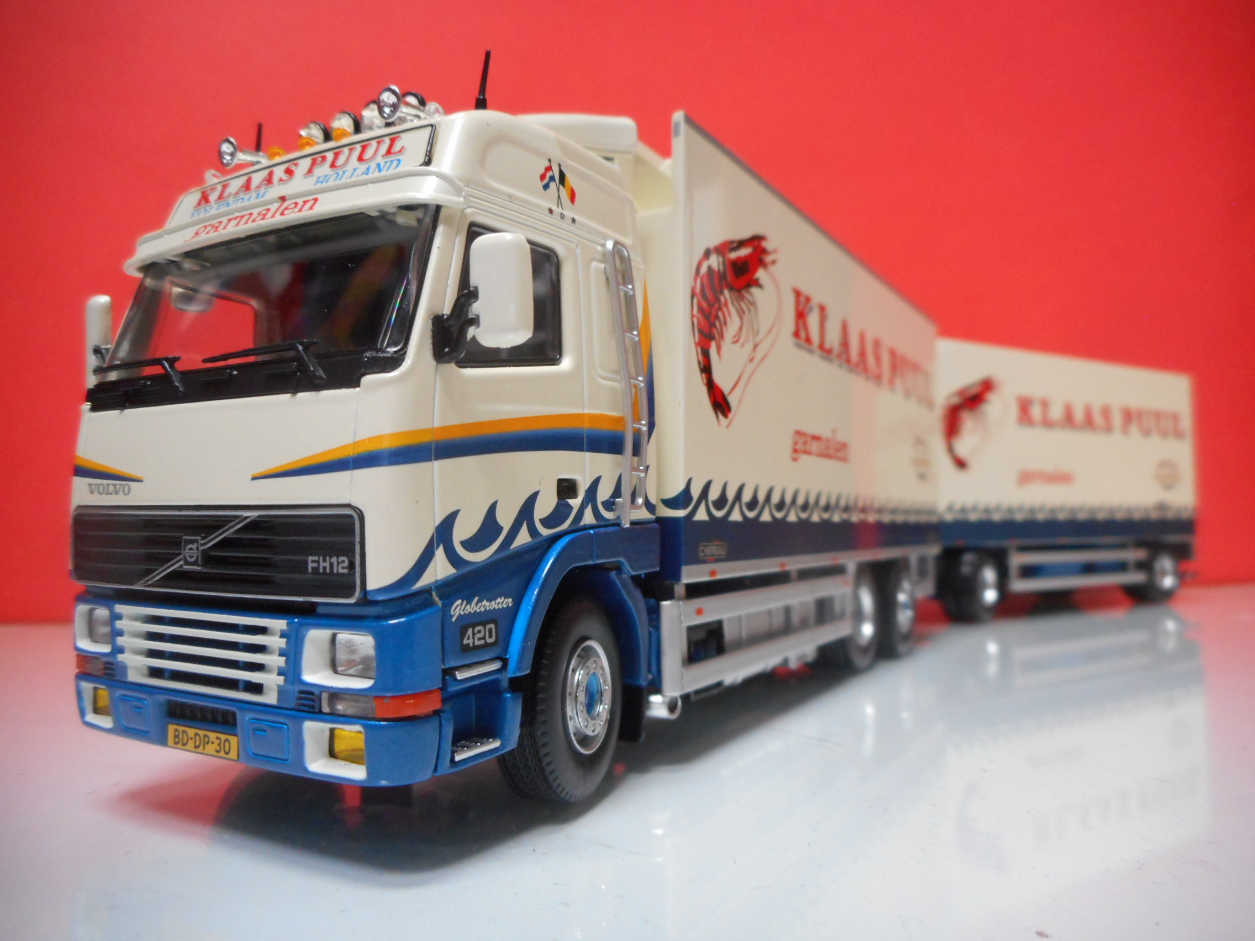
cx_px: 628
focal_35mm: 25
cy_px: 470
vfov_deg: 54.9
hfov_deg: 69.4
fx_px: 906
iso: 400
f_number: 3.7
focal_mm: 4.5
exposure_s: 1/10
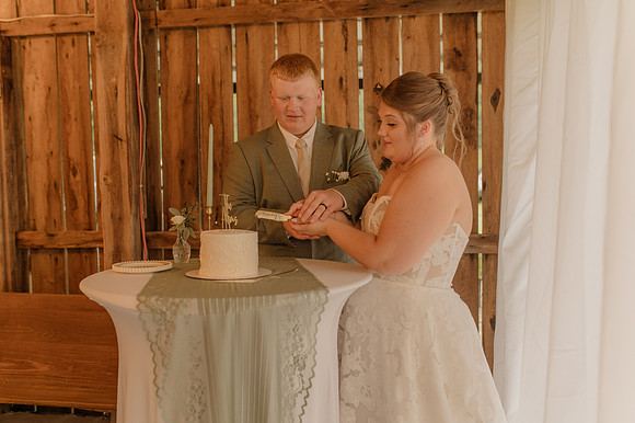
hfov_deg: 53.1
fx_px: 635
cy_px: 212
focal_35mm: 36
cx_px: 318
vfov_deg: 36.8
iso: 640
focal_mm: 35
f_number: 2.5
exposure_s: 1/200
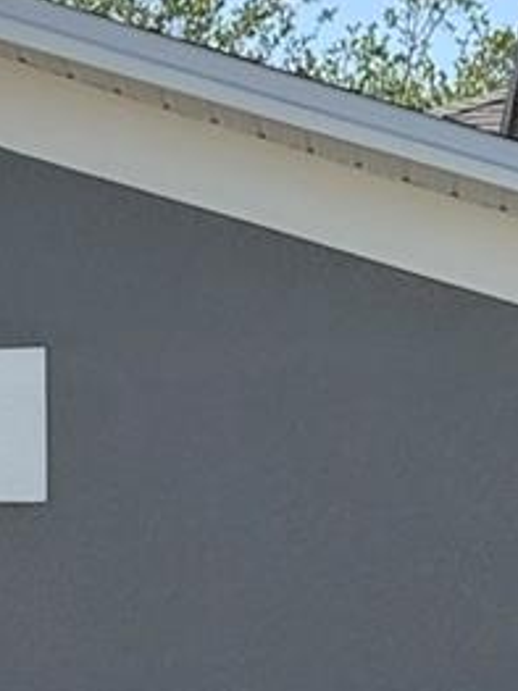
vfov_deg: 8.9
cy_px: 983
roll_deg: +0.3
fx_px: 4373
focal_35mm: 219
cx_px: 39
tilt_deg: +2.5
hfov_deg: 6.8
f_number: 1.78
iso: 64
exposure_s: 1/4098
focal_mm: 6.76
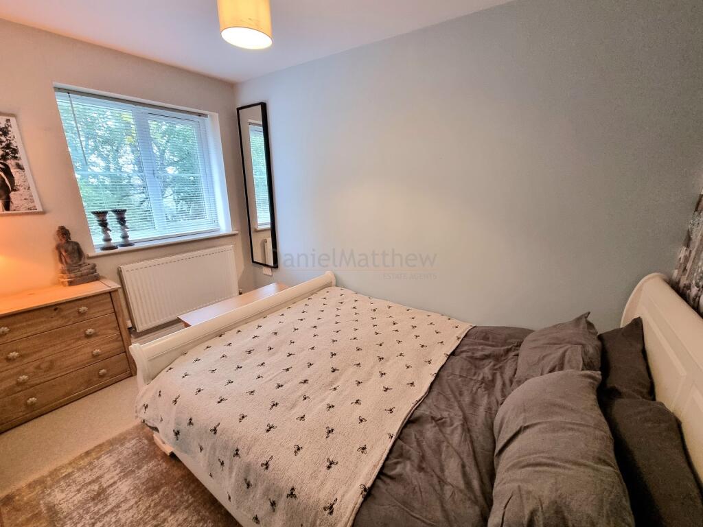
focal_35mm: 13
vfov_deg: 89.9
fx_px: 264
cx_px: 352
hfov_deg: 106.2
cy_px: 264
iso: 400
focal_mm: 2.2
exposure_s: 1/60.2
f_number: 2.2
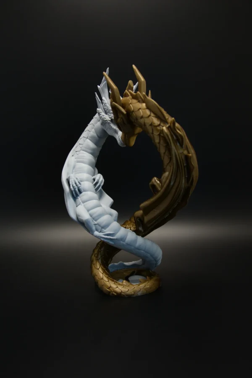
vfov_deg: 53.1
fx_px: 377
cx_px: 126
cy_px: 189
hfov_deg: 36.9
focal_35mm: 36
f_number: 4
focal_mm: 24
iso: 560
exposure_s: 1/60
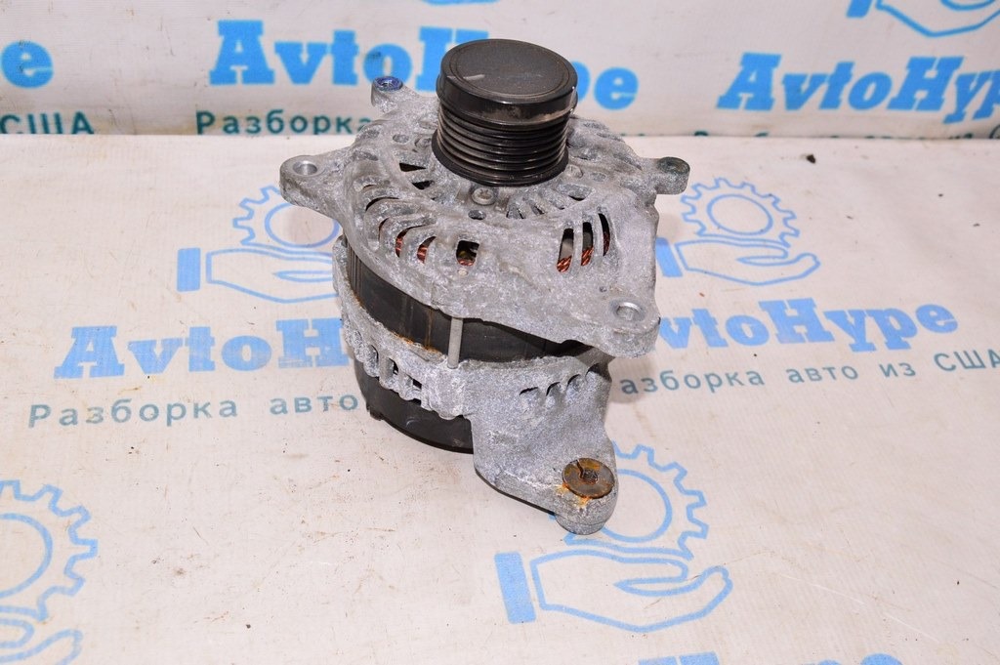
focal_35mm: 39
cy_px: 332
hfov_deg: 49.6
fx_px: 1082
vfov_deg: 34.2
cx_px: 500
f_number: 8
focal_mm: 26
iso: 1600
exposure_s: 1/125
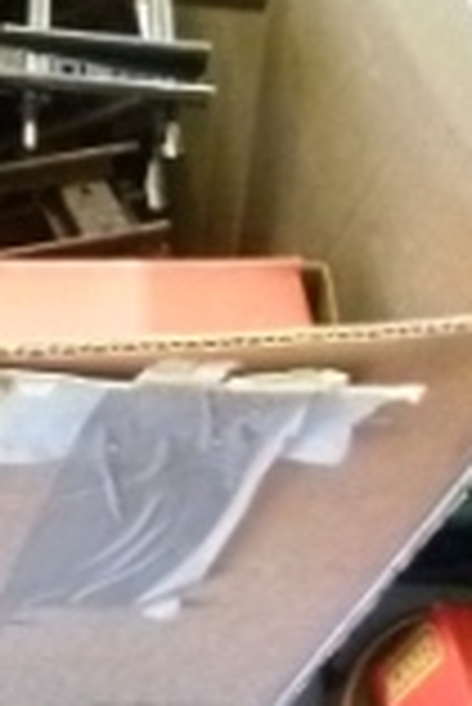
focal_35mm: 83
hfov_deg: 15.1
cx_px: -265
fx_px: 1629
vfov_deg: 22.8
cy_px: -99
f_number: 2.8
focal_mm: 5
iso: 800
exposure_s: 1/15
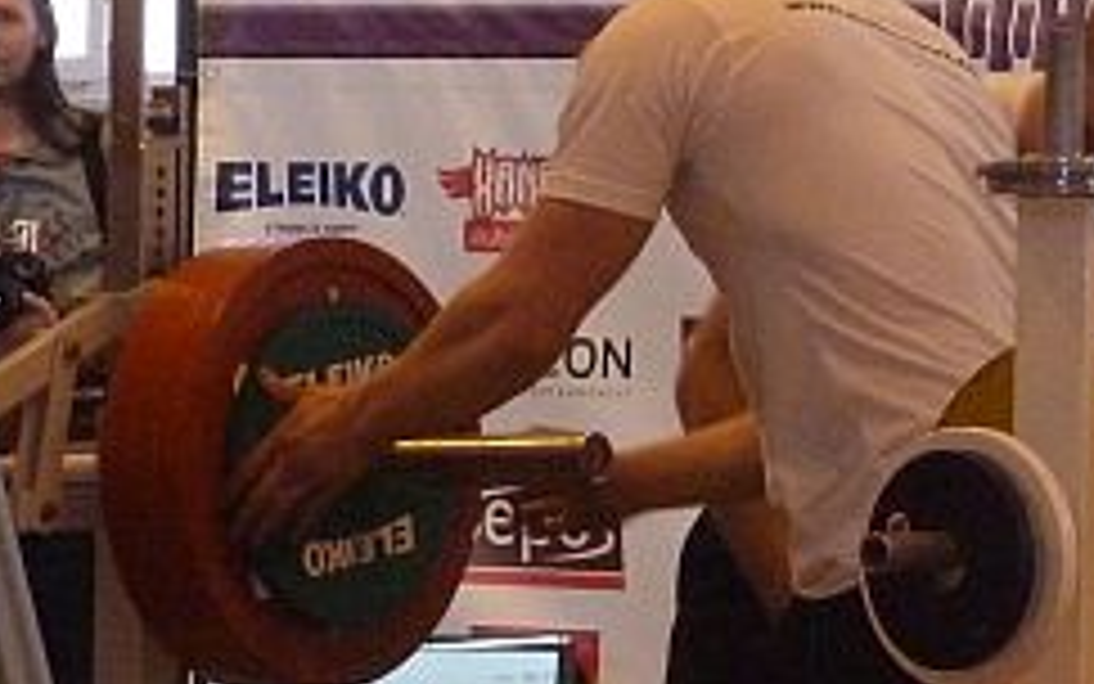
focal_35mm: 244
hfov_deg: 8.4
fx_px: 7277
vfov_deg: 5.4
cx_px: 1594
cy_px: 22
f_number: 5
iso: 500
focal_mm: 12.5
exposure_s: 1/60
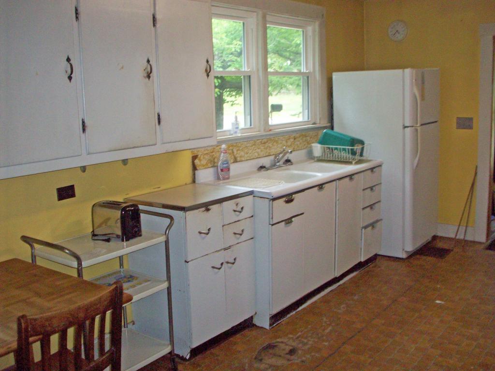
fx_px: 529
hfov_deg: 50.1
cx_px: 248
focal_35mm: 37
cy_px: 186
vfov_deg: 38.7
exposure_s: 1/64
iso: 200
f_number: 2.8
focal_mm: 6.2
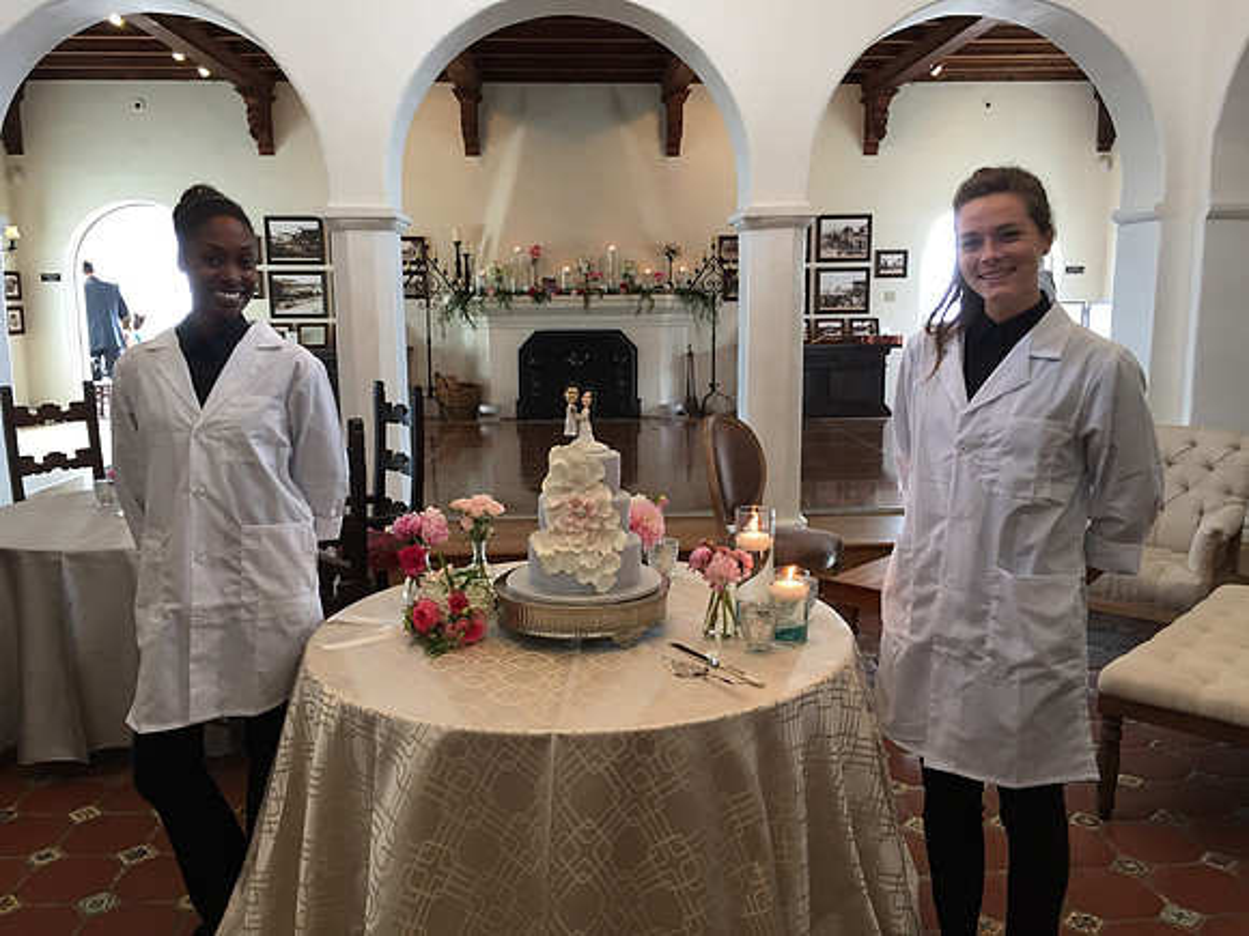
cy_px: 468
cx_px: 624
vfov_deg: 48.2
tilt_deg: -8.9
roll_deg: -0.7
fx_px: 1046
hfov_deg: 61.7
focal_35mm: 29
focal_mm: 4.15
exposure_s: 1/30
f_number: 2.2
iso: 64
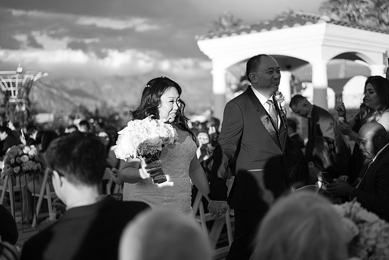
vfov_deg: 27.0
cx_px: 194
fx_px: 540
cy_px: 130
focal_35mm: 50
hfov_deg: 39.6
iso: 64
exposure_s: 1/2000
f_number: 1.8
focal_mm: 50
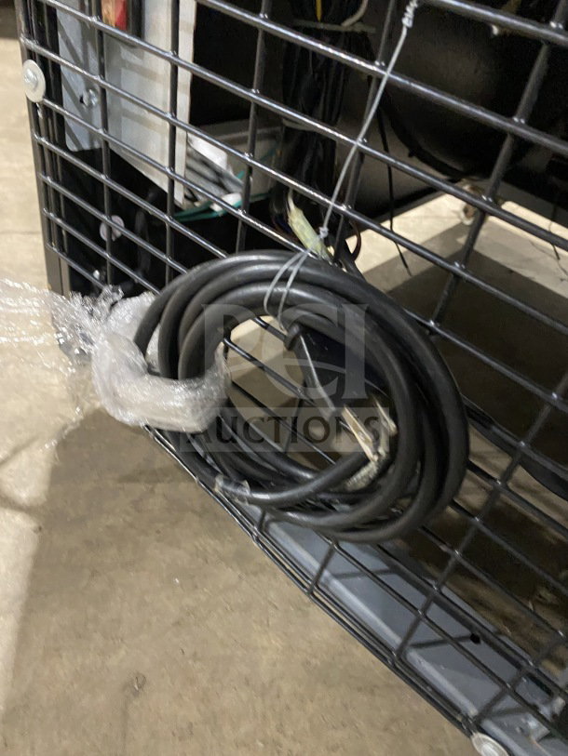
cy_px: 378
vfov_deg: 67.3
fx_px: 569
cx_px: 284
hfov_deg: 53.1
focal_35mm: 26
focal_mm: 4.25
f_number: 1.8
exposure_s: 1/30
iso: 800
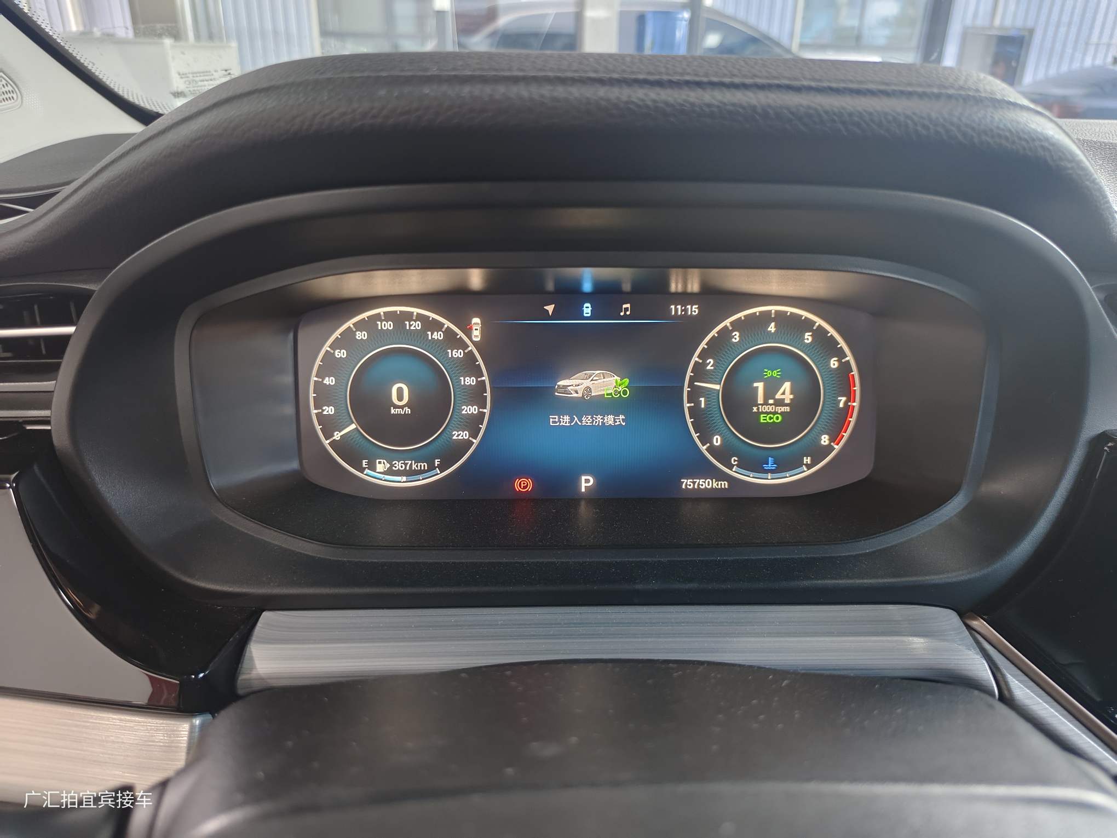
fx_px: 742
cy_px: 419
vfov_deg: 58.9
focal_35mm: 23
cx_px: 558
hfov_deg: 73.9
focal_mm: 5.56
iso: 804
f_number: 1.88
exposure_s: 1/33.3
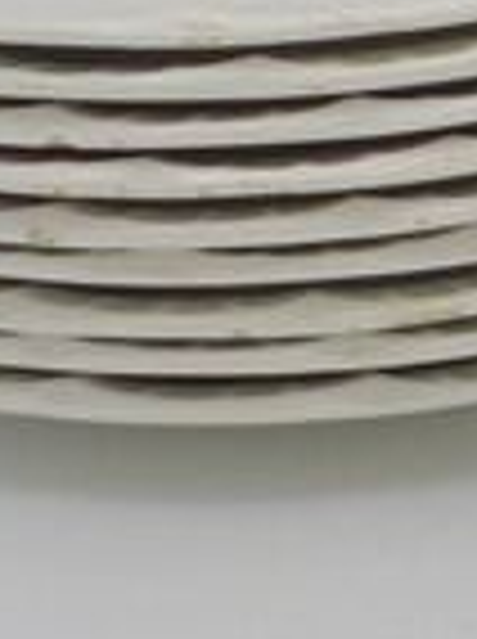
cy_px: -99
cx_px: 1033
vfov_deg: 10.6
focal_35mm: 184
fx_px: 3391
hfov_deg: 7.6
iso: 100
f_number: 3.7
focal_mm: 5.3
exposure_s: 1/320
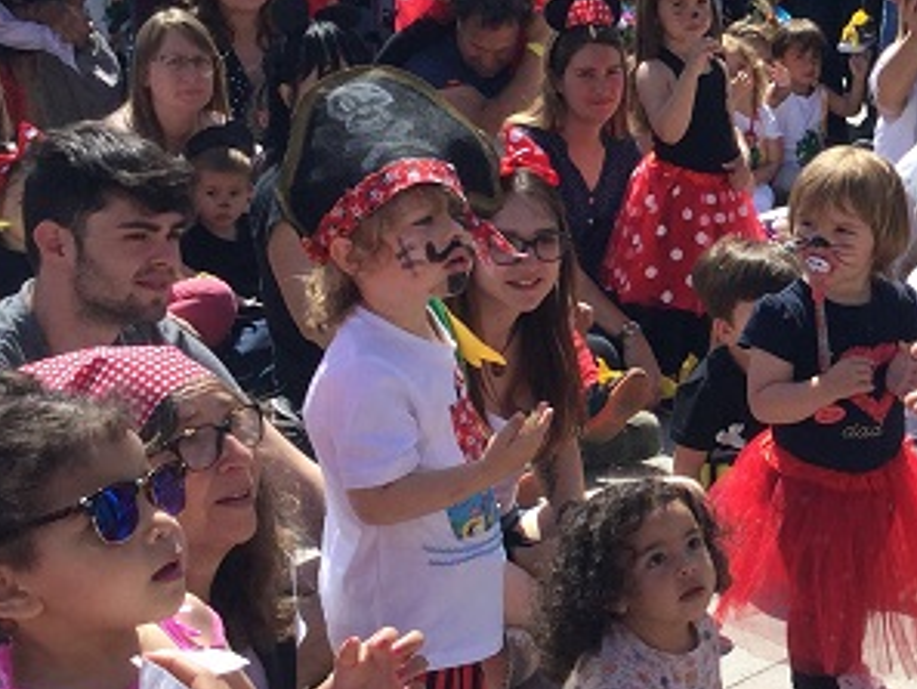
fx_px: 2491
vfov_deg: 15.7
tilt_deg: -15.3
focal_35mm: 94
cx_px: 945
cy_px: 283
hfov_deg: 20.1
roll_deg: -1.2
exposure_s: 1/886
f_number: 2.4
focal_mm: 3.3
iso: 25
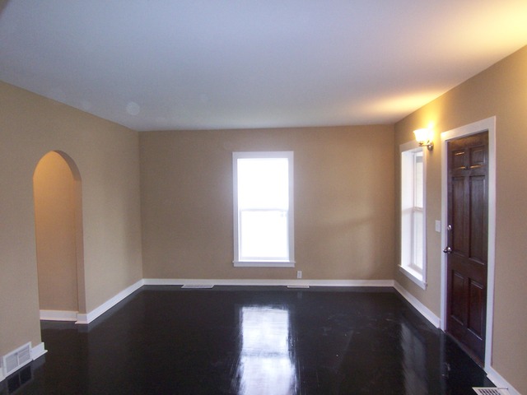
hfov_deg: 73.9
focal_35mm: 23
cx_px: 264
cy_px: 198
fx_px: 350
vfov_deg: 58.9
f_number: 2.8
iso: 200
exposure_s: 1/30
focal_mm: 3.8
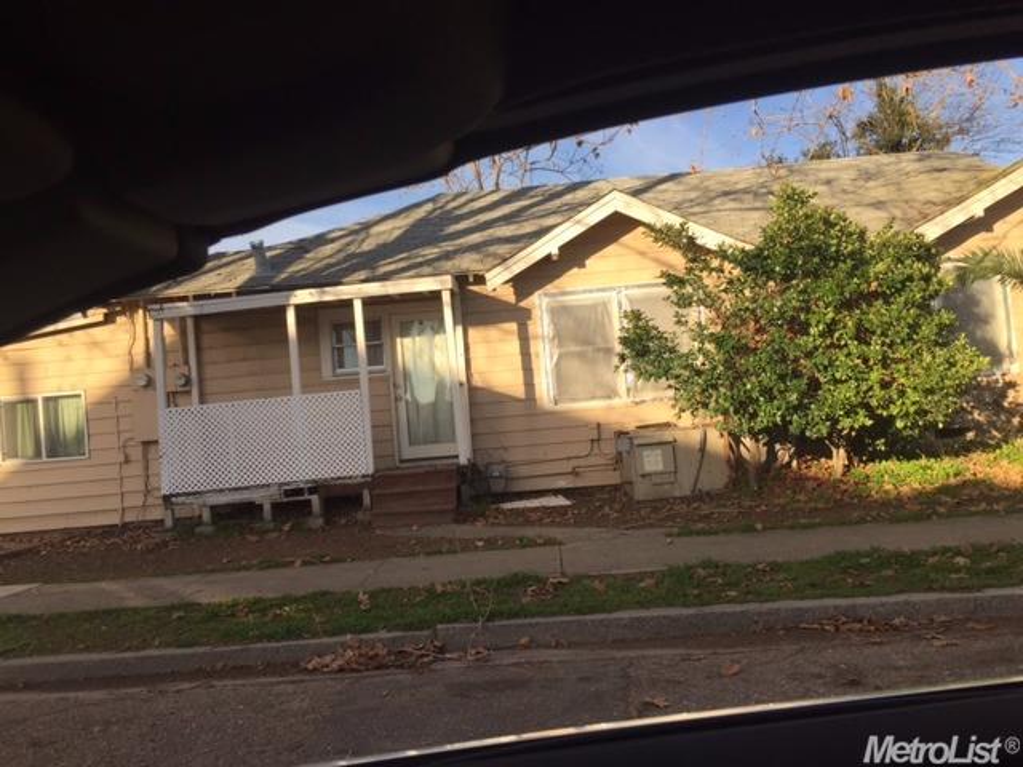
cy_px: 384
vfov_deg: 48.2
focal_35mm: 29
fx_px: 857
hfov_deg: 61.7
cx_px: 512
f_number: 2.2
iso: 32
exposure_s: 1/1041
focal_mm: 4.15
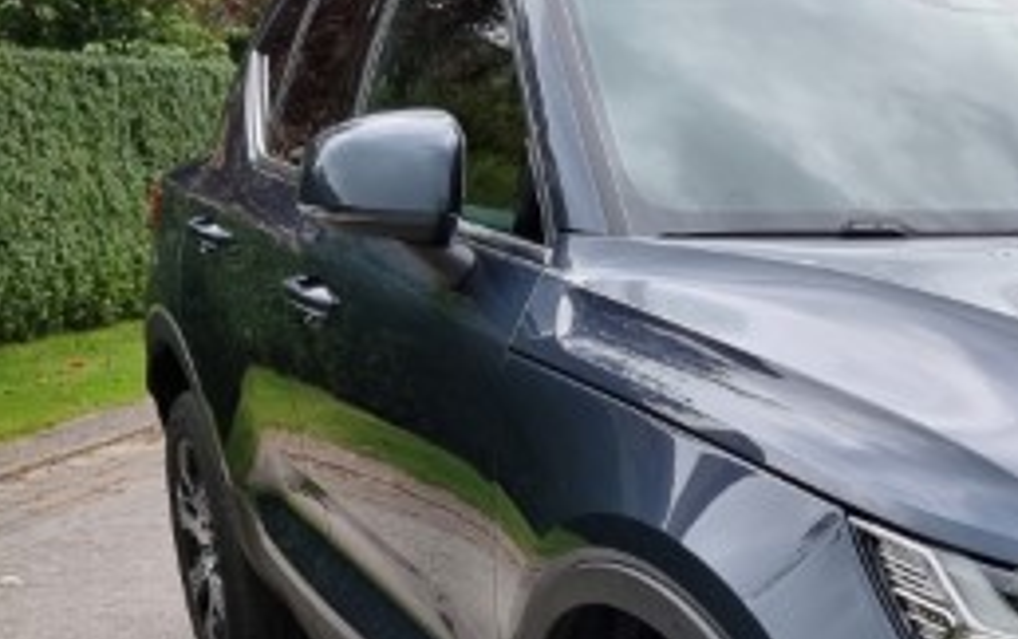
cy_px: 671
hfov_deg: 29.4
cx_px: 1109
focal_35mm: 63
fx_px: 1750
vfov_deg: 19.9
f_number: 1.8
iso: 80
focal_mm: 6.7
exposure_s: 1/100
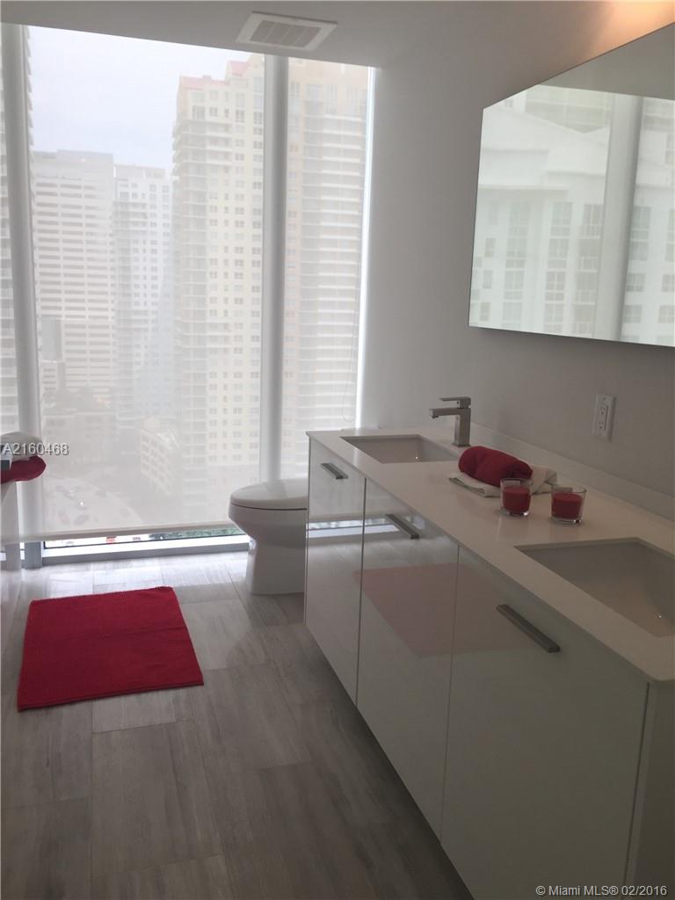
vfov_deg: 61.7
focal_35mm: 29
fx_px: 754
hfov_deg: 48.2
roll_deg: -1.8
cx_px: 338
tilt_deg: -10.3
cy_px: 450
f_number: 2.2
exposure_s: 1/120
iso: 32
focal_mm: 4.15
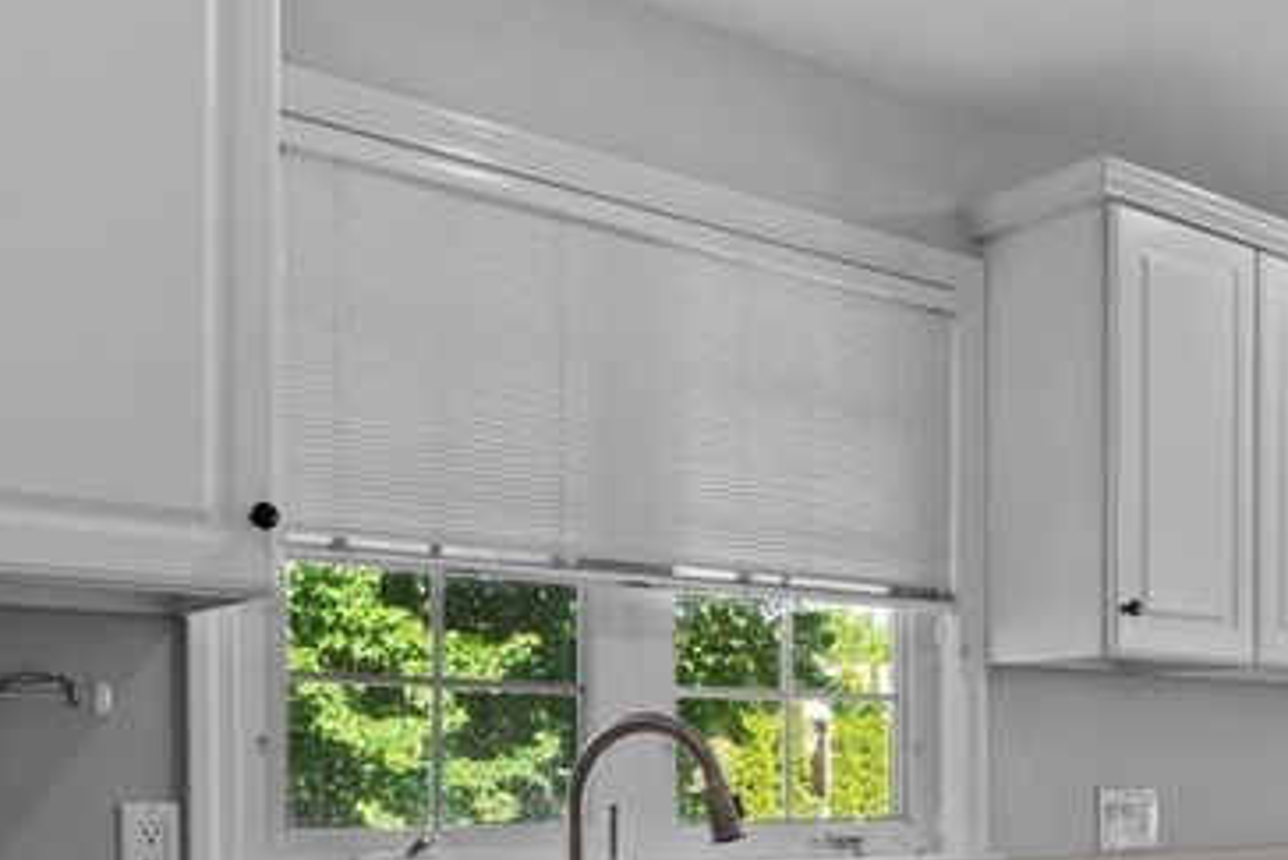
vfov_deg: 28.9
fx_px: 1611
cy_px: 749
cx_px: 1012
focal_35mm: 45
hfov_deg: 41.9
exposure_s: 1/3
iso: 320
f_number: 9
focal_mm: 16
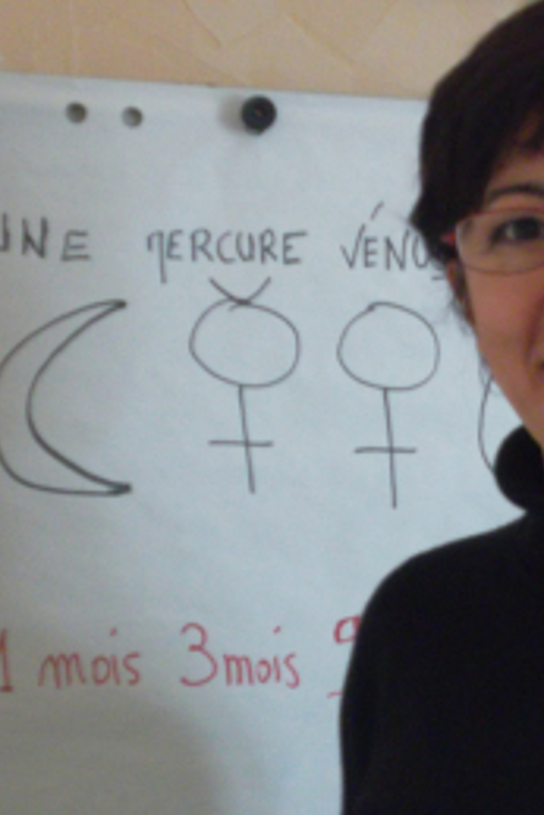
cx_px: 544
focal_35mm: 182
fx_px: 4120
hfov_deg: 7.5
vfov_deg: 11.3
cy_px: 408
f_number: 5
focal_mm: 19.6
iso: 640
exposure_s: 1/5
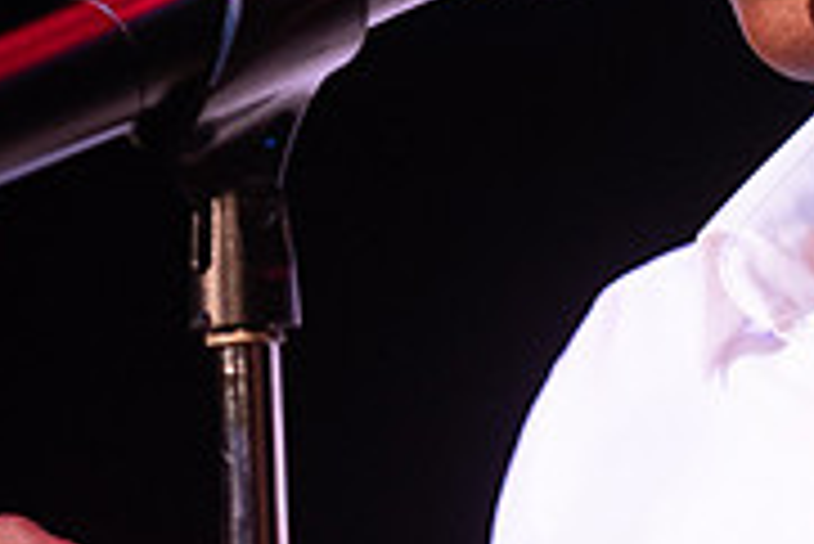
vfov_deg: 2.0
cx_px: 854
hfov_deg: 3.1
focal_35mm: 674
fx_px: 15252
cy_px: -272
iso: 1600
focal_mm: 140
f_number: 2.8
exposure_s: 1/200
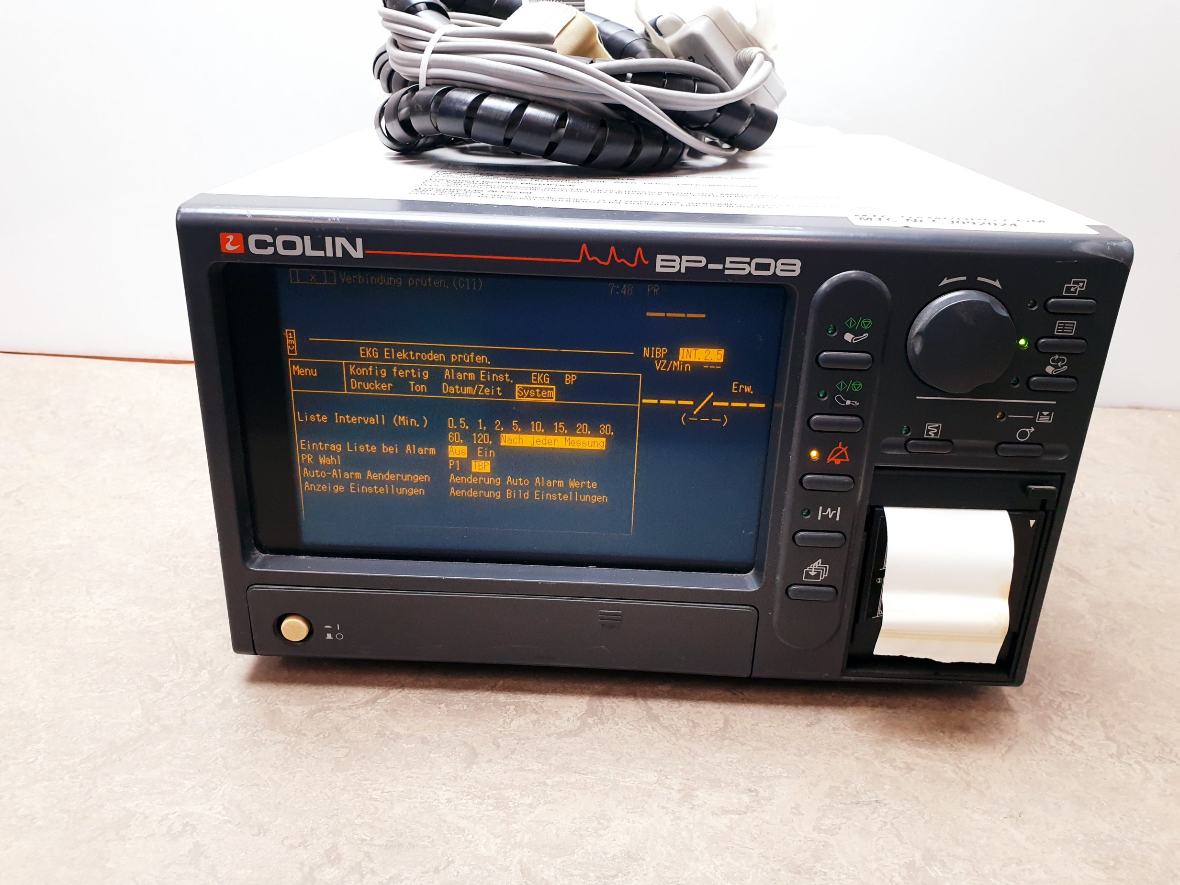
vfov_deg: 51.4
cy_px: 452
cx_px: 588
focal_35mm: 27
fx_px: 920
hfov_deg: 65.3
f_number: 2.4
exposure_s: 1/100
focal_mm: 4.3
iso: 250
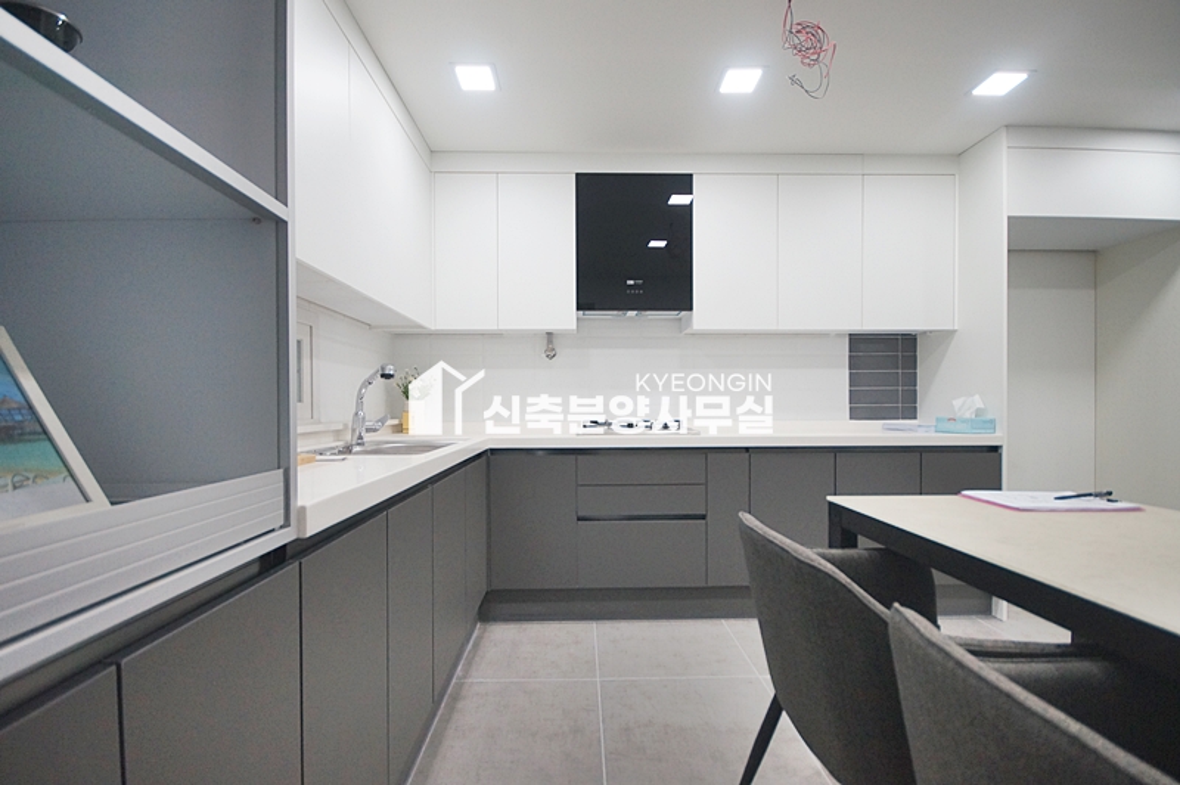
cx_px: 590
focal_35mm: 15
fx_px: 491
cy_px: 392
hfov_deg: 100.4
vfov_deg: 77.2
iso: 800
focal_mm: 10
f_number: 4
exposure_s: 1/100
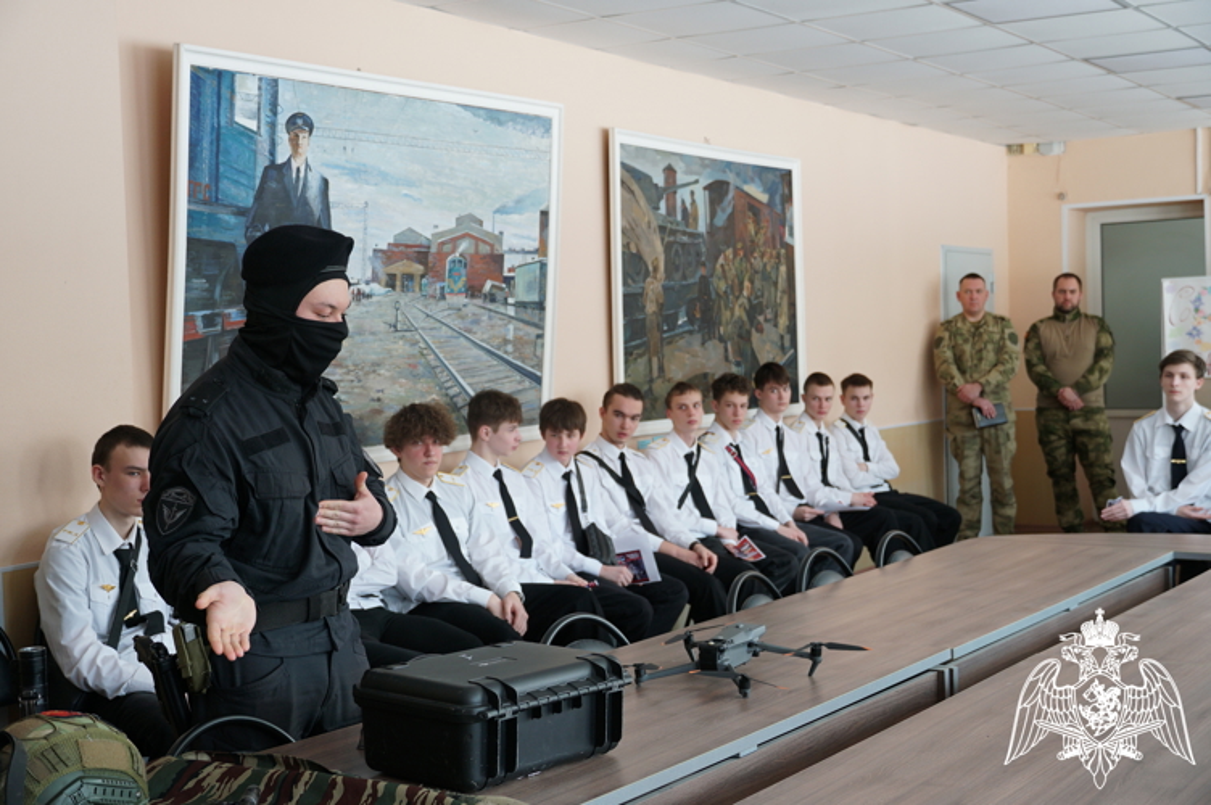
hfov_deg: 40.0
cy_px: 402
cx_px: 606
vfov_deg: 27.2
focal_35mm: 50
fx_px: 1664
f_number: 4.5
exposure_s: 1/60
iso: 250
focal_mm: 33
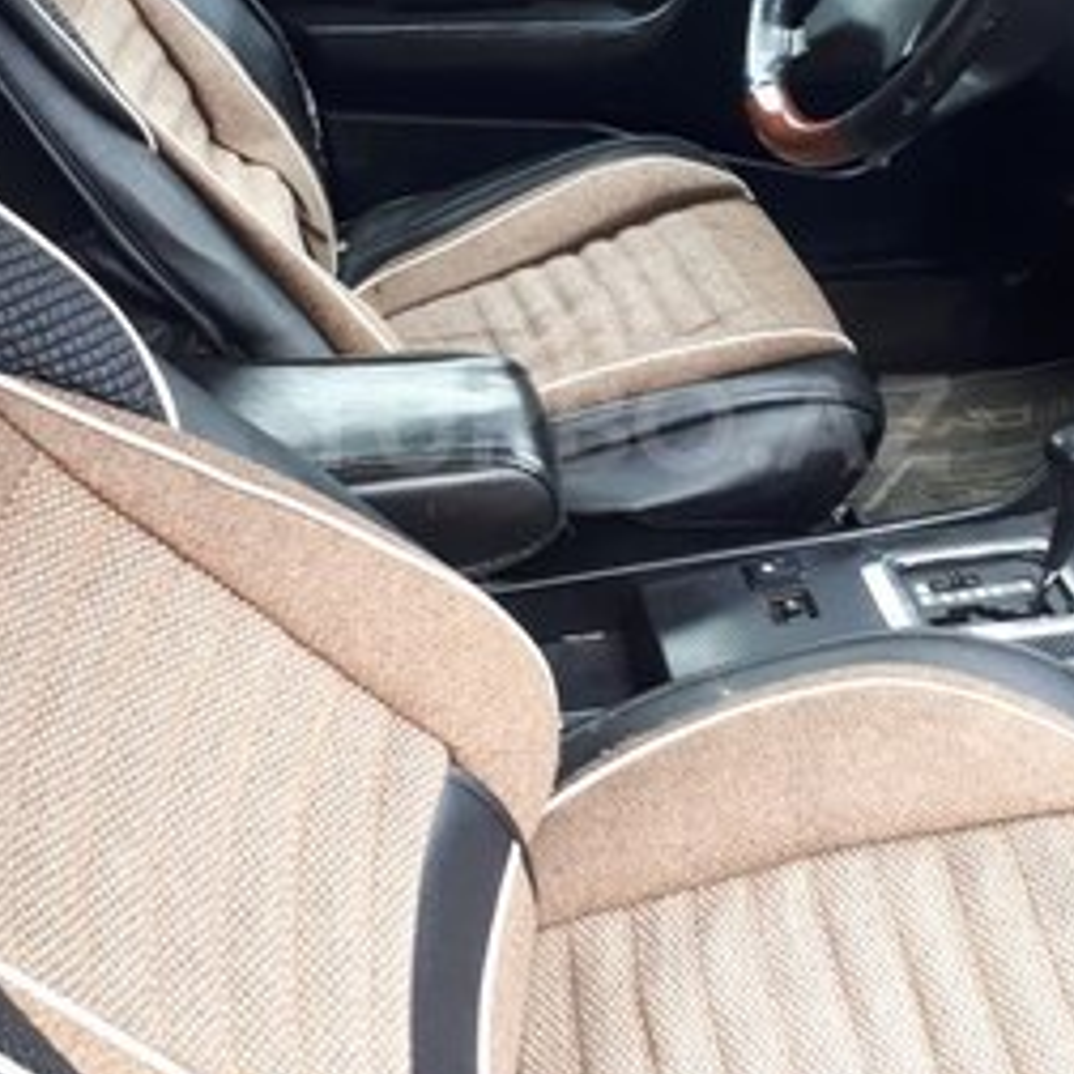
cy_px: 422
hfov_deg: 36.0
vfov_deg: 35.9
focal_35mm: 47
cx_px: 622
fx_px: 1650
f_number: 1.9
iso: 100
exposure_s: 1/33
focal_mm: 3.6
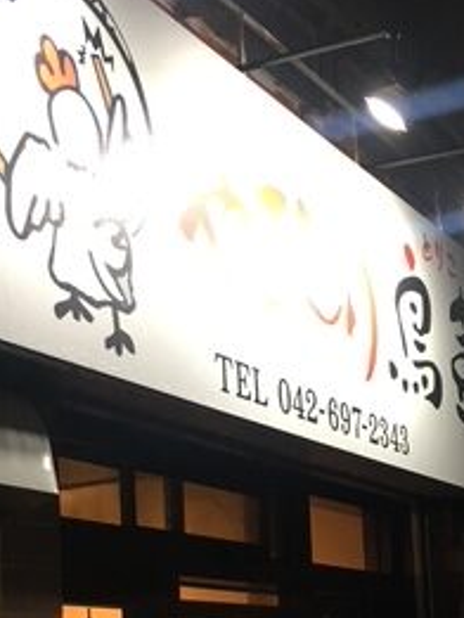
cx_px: 339
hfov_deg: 20.6
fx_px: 1268
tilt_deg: +4.8
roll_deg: +2.6
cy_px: 590
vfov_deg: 26.2
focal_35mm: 71
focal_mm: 4.15
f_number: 2.2
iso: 64
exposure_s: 1/30
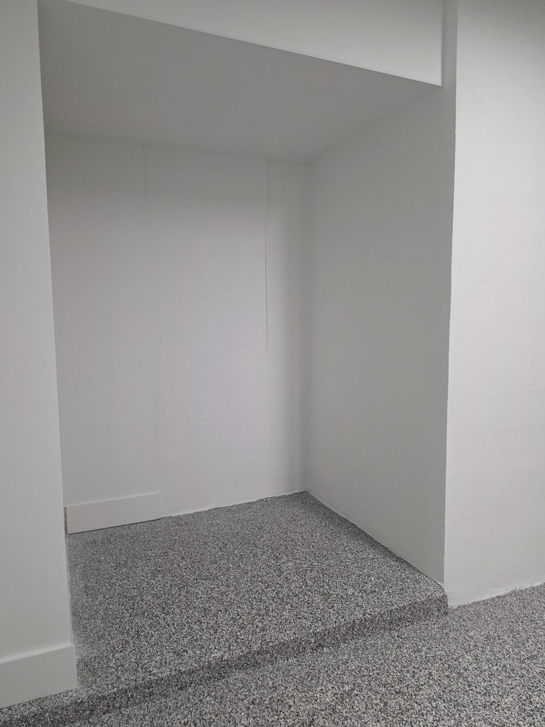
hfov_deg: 58.9
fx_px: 483
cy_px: 364
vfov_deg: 73.9
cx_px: 272
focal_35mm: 23
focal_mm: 6.5
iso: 160
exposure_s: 1/120
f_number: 1.4
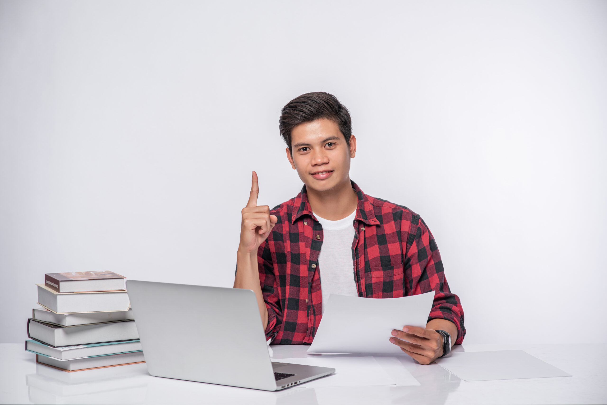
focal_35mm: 85
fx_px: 1434
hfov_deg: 23.9
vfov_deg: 16.1
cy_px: 202
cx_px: 304
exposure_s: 1/200
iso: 100
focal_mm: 85
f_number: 4
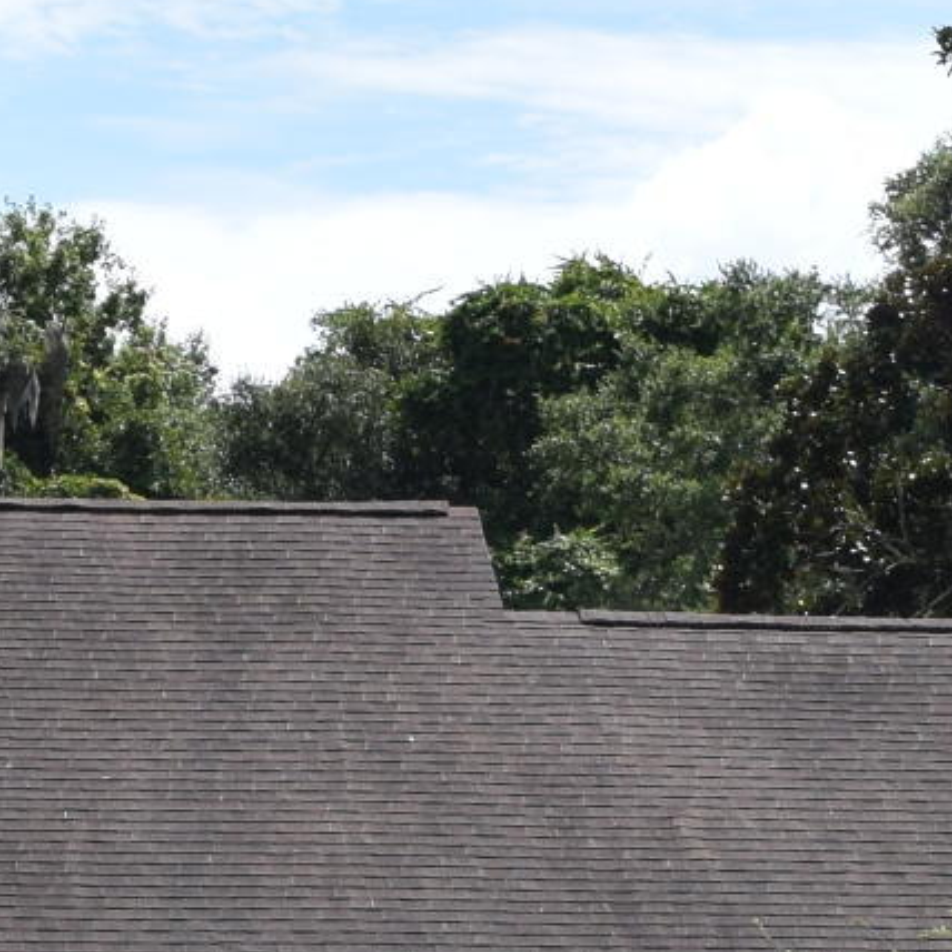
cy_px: 1146
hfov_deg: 6.8
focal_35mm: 259
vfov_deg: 6.7
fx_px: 8058
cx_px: 730
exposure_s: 1/320
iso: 200
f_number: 9
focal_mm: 29
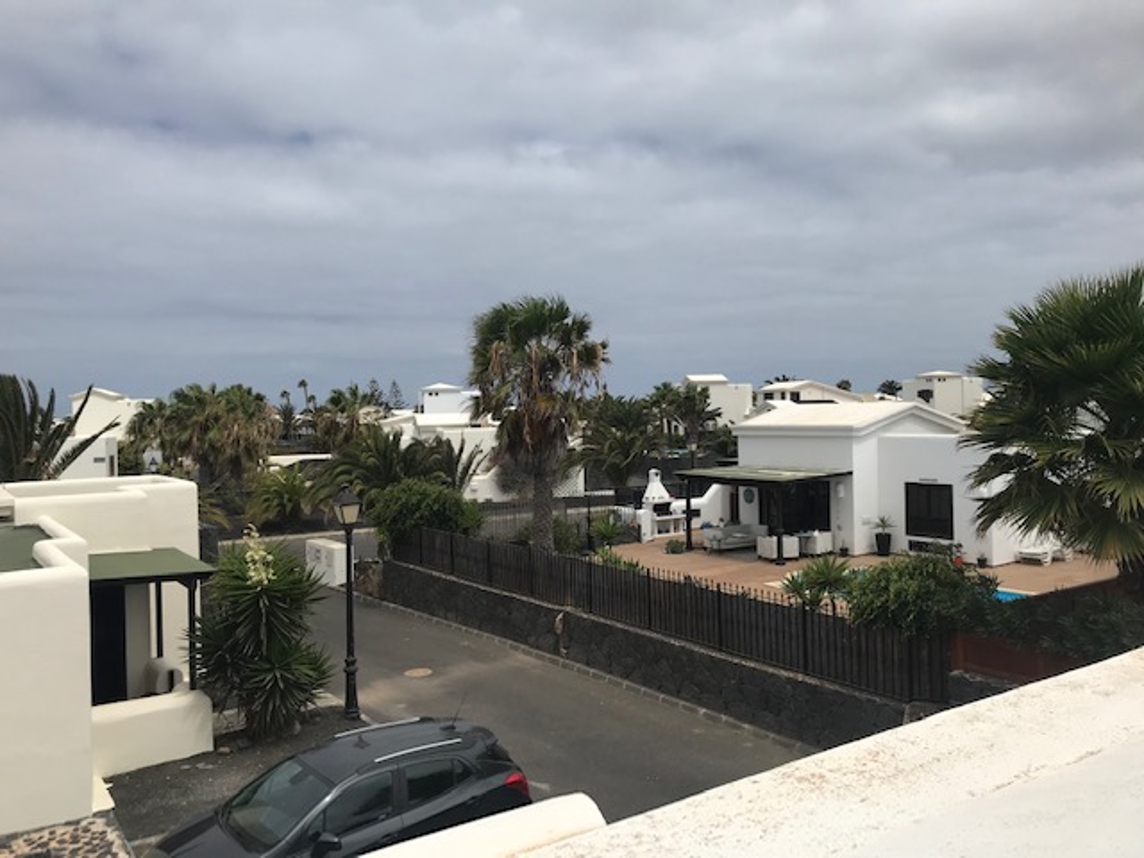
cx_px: 572
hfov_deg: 63.4
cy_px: 429
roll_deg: +2.2
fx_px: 925
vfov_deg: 49.7
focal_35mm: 28
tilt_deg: -1.5
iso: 20
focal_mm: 3.99
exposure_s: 1/5051
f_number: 1.8
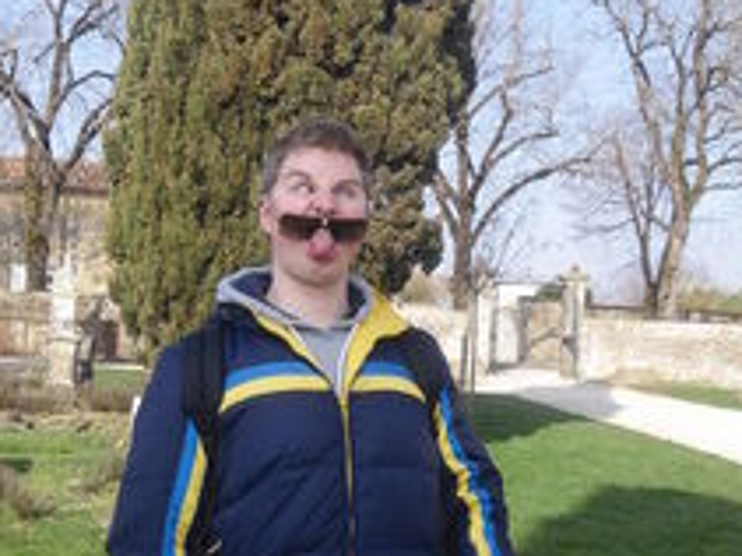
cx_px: 327
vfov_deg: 27.4
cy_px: 215
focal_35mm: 53
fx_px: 1135
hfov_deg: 36.1
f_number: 7.8
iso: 64
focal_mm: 4.65
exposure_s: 1/100
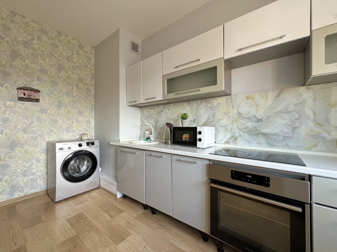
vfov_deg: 89.9
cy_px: 126
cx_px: 168
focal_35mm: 13
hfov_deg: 106.2
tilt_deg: -0.3
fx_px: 127
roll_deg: -0.3
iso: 125
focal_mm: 1.57
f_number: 1.8
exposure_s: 1/99
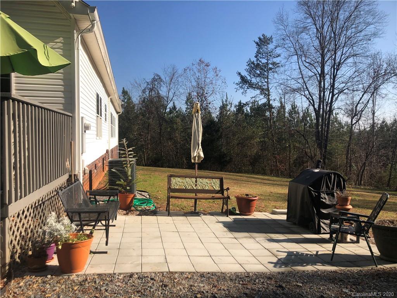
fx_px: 321
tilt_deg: -2.1
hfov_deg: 63.4
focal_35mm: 28
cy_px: 149
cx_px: 198
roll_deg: -1.7
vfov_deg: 49.7
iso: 20
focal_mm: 3.99
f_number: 1.8
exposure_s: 1/1548
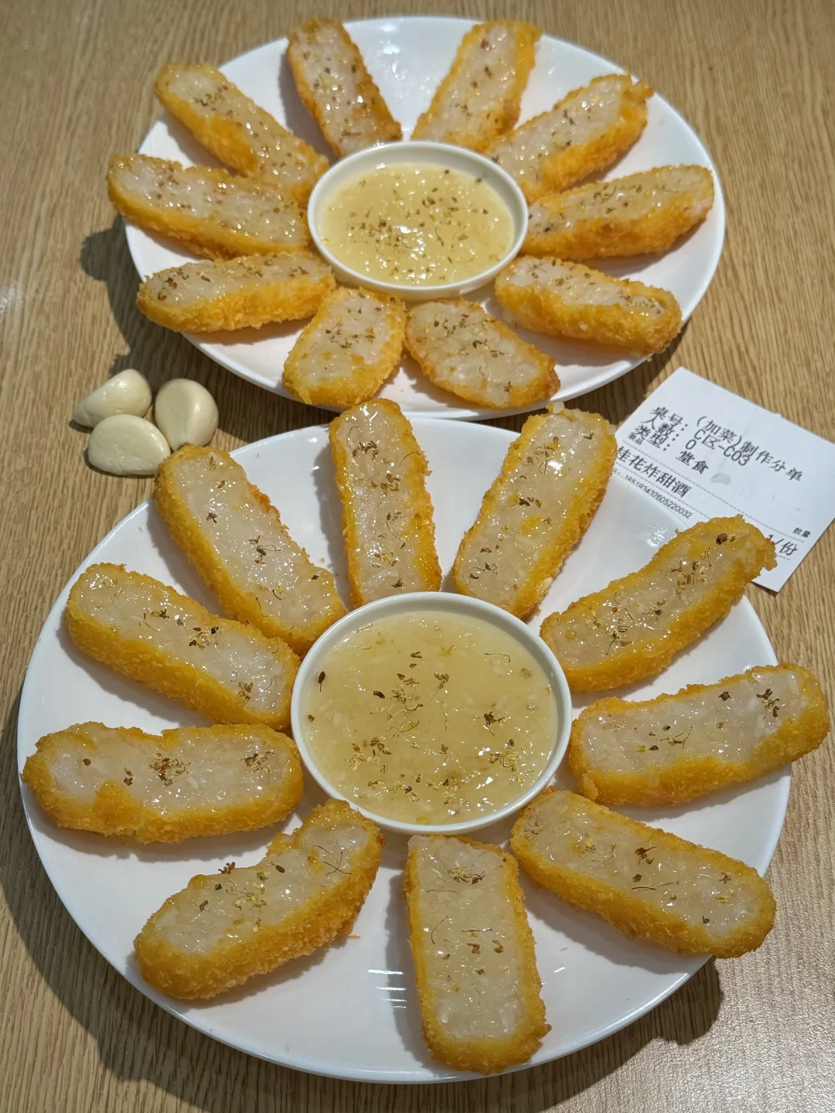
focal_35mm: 48
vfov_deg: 39.7
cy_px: 556
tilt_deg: -52.1
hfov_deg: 30.3
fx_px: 1544
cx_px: 418
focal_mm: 6.76
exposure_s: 1/522
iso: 64
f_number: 1.78
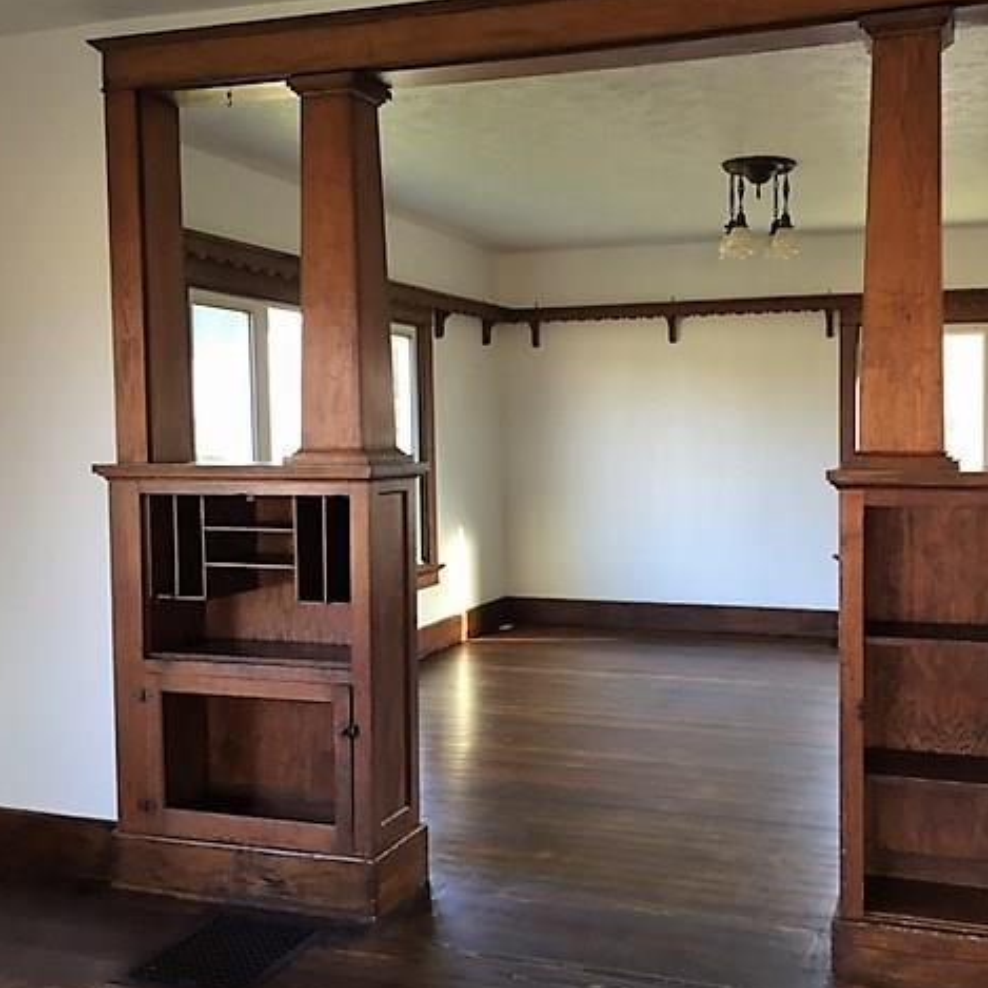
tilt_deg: -3.7
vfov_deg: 47.2
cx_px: 634
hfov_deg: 46.7
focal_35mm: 35
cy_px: 495
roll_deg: +1.0
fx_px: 1130
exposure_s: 1/30
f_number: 2.2
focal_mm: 4.15
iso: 64
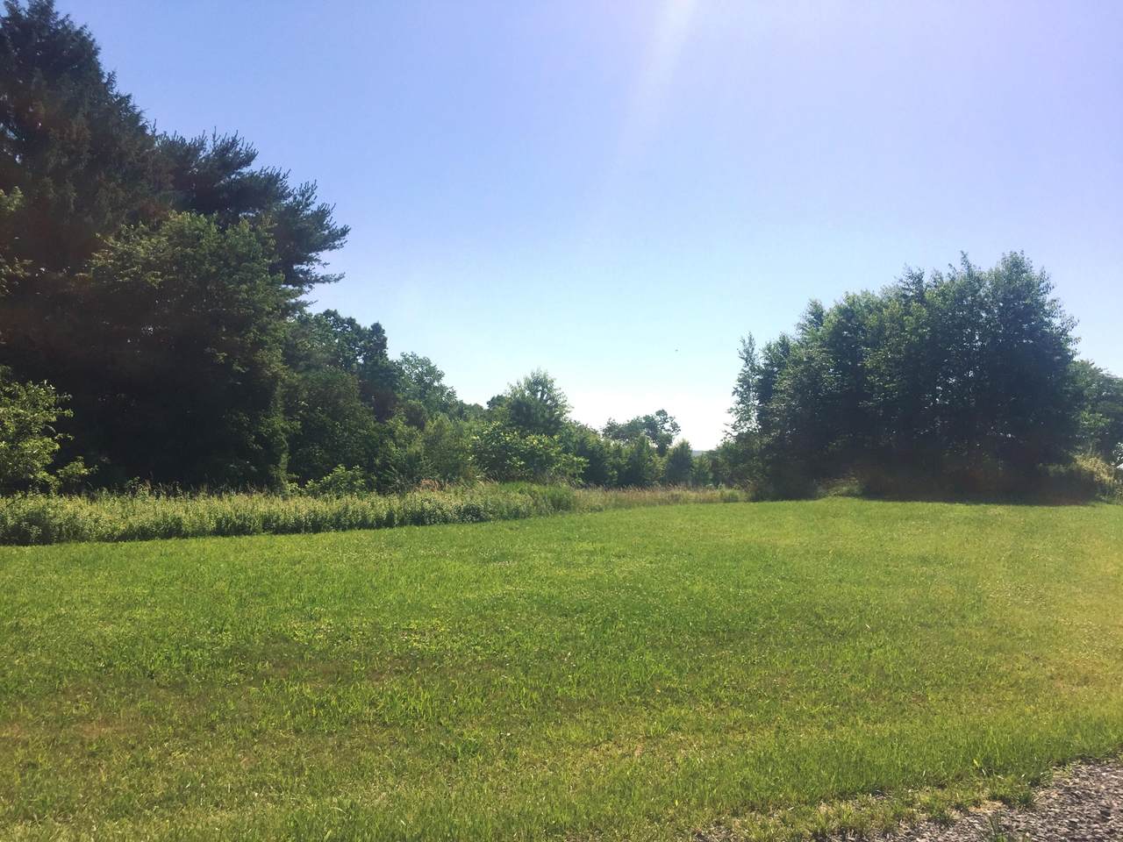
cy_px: 421
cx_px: 562
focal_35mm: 29
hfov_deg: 61.7
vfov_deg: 48.2
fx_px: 941
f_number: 2.2
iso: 32
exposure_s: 1/2825
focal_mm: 4.15
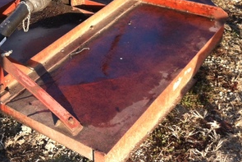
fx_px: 451
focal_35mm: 67
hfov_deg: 29.5
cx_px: 53
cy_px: 17
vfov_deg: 20.0
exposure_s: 1/143
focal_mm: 3.85
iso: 80
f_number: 2.8
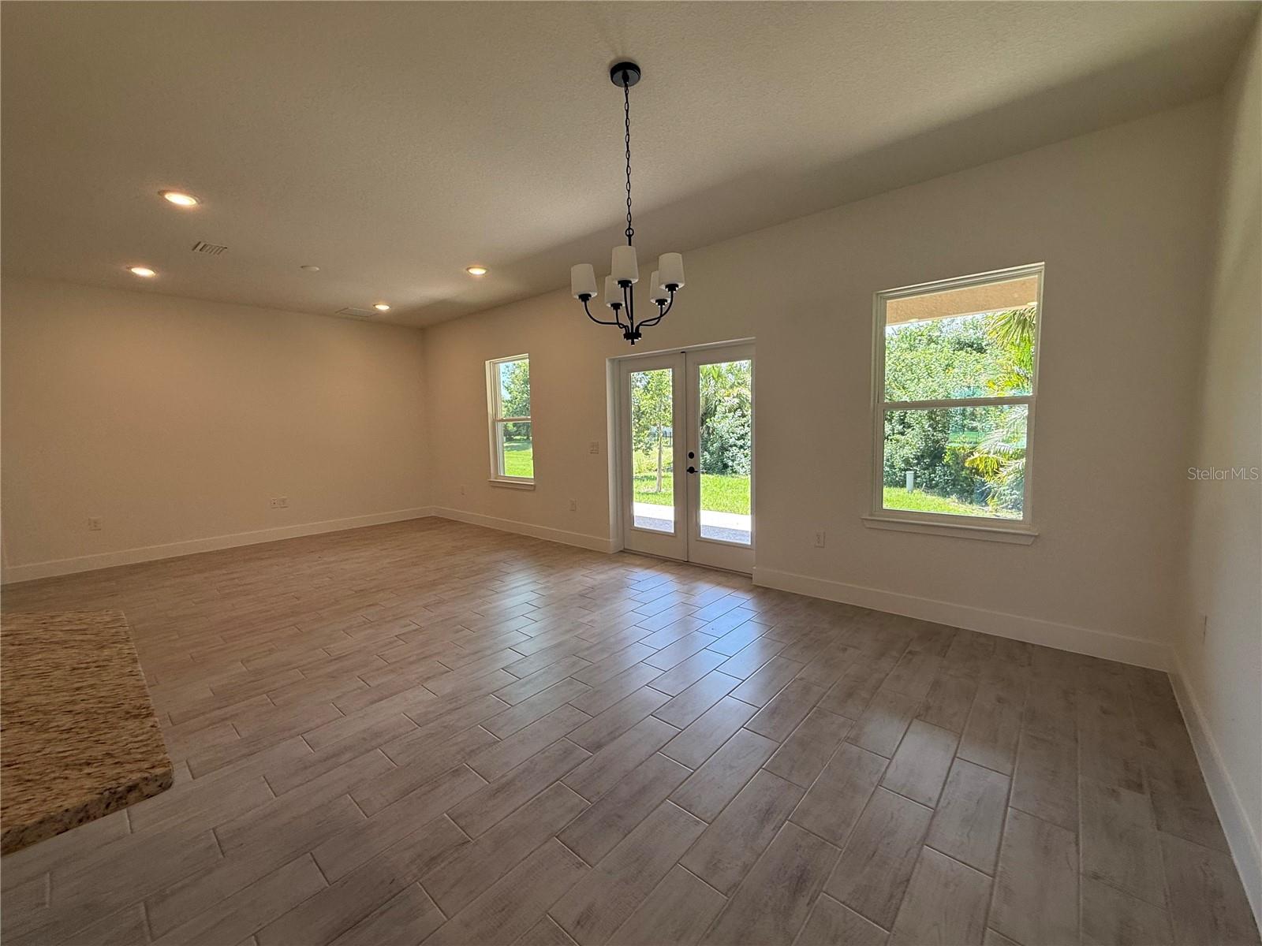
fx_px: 510
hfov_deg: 102.1
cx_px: 631
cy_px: 473
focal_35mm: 14
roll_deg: +1.2
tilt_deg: -5.4
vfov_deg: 85.7
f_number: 2.2
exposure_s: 1/135
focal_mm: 2.22
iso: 64
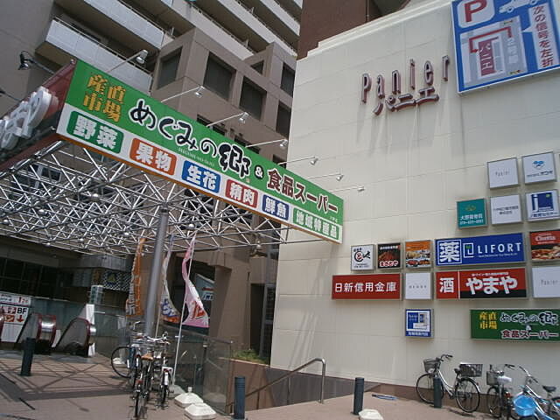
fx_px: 582
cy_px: 210
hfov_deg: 51.4
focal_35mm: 36
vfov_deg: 39.7
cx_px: 280
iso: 80
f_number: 3.1
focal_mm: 6.4
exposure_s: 1/1250
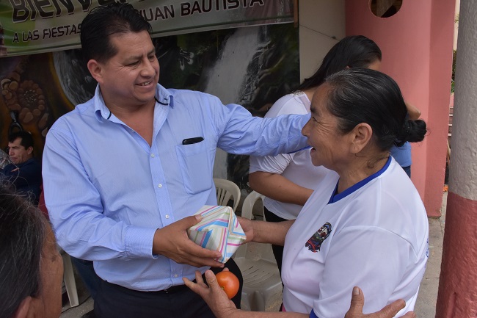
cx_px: 238
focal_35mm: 27
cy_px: 159
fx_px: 358
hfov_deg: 67.4
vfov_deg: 47.9
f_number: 16
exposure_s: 1/1000
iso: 1250
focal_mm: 18
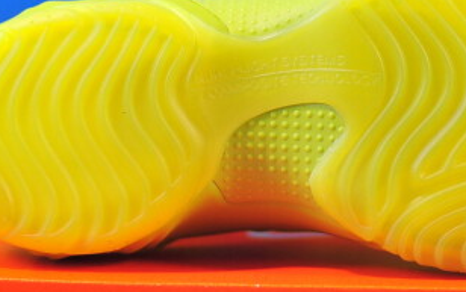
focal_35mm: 198
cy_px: -37
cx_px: 336
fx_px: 2516
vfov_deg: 6.6
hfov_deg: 10.6
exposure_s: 1/320
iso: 250
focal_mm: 50
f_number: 2
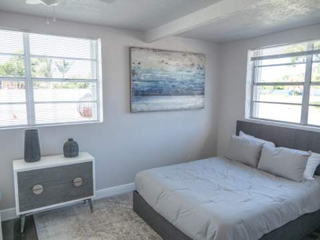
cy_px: 120
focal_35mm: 26
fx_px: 240
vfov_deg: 53.1
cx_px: 160
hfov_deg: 67.3
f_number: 3.5
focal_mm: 12
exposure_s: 1/200
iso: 200
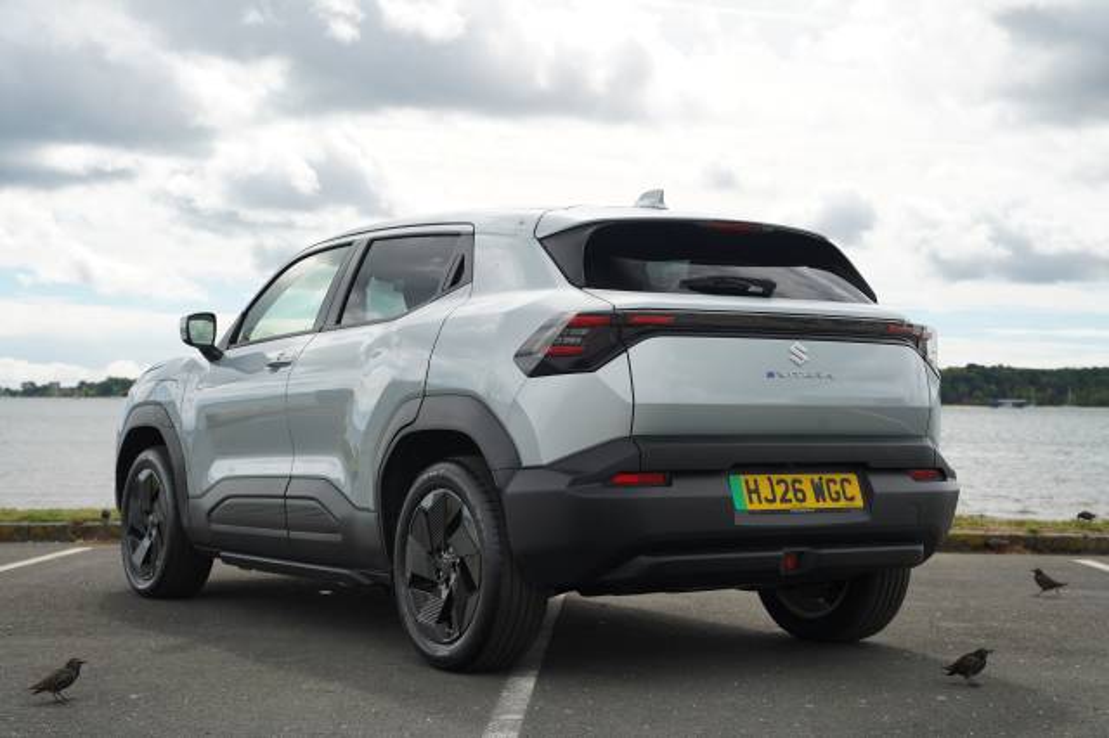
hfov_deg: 36.0
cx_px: 554
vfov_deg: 24.4
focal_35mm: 56
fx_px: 1709
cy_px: 369
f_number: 6.3
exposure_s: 1/160
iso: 100
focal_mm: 55.5
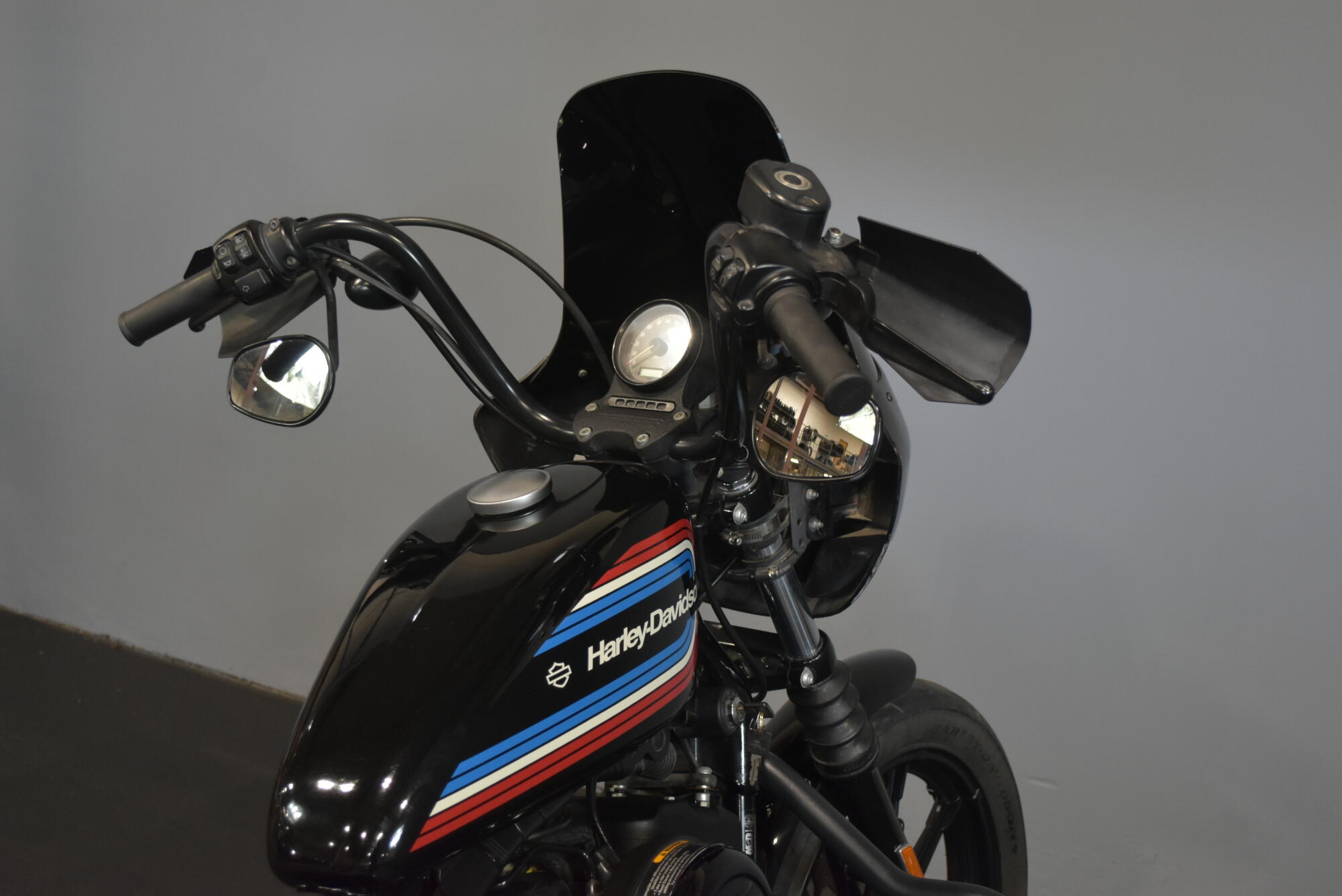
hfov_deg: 41.1
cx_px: 671
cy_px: 448
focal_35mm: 48
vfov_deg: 28.1
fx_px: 1790
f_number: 4.8
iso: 1100
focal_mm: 32
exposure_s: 1/30
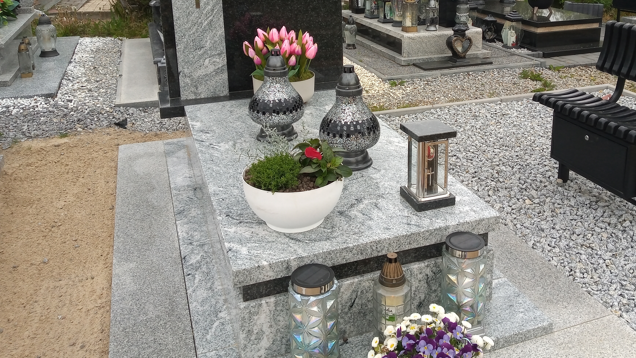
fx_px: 438
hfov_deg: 71.3
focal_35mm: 26
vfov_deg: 42.7
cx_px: 376
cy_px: 81
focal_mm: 3.54
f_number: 2
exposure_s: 1/679
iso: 112
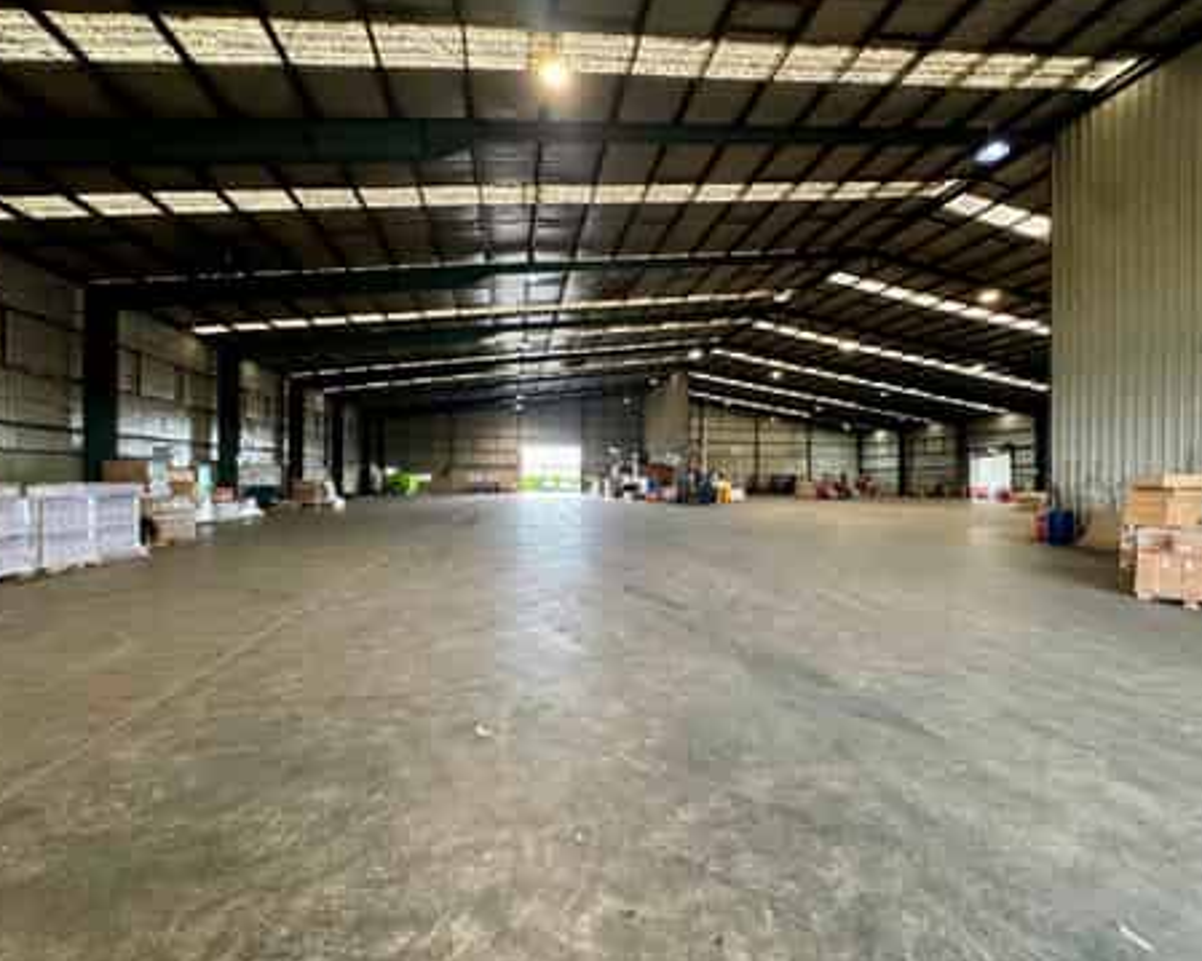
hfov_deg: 96.8
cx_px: 620
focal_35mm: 15
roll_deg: -0.2
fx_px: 534
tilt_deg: +0.3
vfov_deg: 84.0
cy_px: 483
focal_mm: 2.22
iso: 320
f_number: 2.2
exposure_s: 1/72
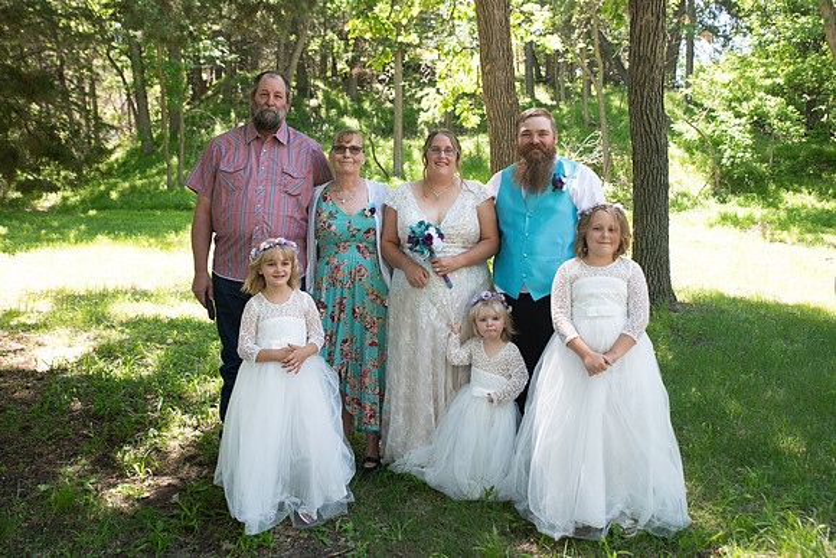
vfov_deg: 39.9
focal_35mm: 33
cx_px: 426
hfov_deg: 57.1
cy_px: 260
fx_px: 768
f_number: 5
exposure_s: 1/125
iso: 250
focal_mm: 31
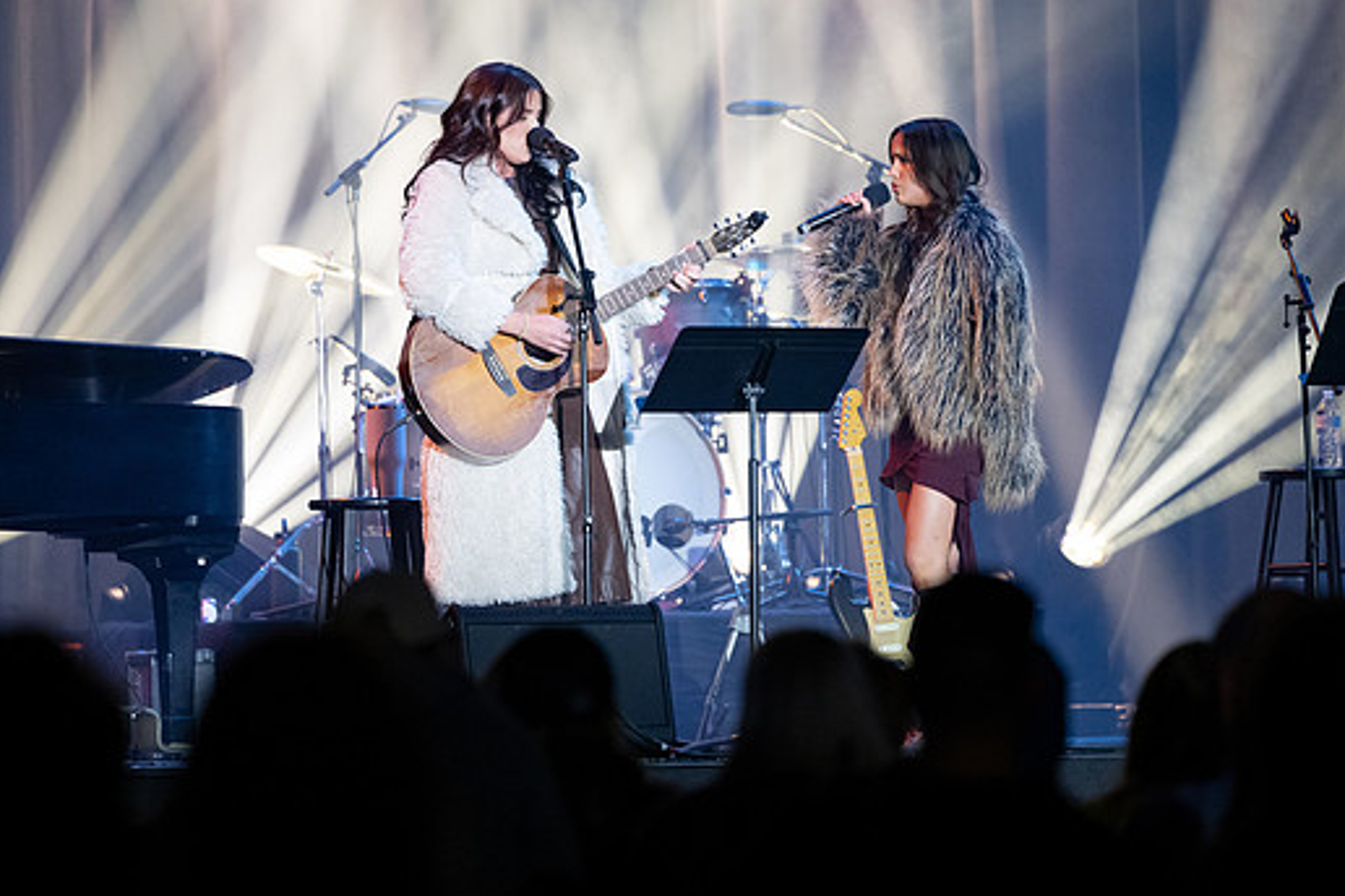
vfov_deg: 6.2
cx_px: 675
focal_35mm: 222
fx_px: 8294
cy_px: 469
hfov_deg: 9.3
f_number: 2.8
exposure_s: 1/200
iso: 3200
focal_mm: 180
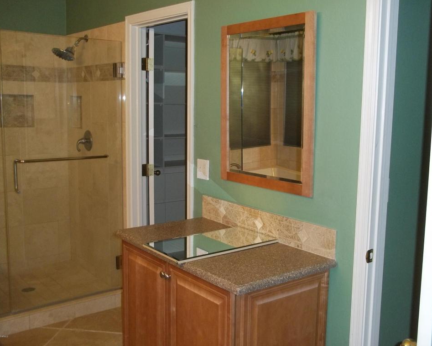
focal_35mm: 38
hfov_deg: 47.9
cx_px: 229
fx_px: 486
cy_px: 172
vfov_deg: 39.2
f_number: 3.1
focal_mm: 6.5
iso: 160
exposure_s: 1/30
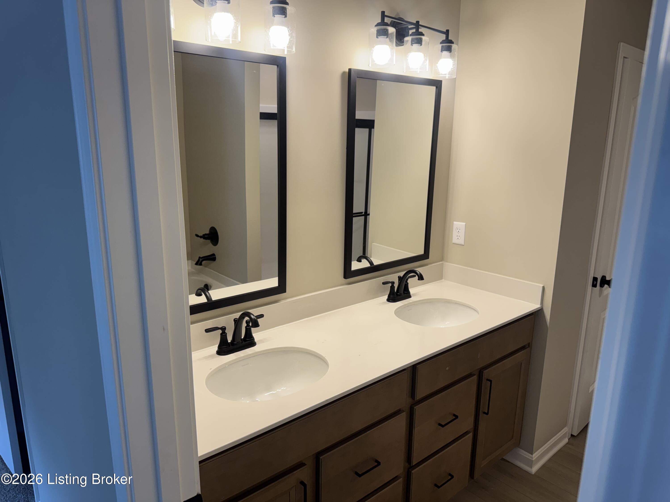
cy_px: 251
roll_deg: -1.1
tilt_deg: -13.7
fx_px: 465
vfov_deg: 56.8
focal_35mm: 24
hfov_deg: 71.6
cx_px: 335
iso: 64
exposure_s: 1/120
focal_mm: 6.76
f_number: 1.78
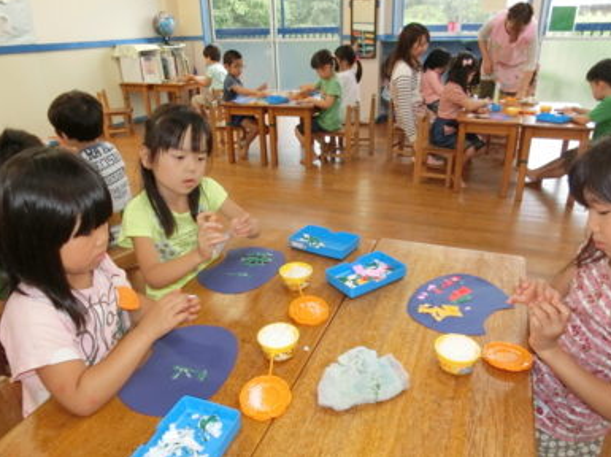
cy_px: 222
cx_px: 313
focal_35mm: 26
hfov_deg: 67.3
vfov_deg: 53.0
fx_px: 458
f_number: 3.5
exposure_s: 1/60
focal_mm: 4.5
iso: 400
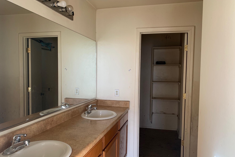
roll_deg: -1.0
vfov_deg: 46.4
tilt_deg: -3.5
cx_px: 120
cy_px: 84
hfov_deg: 65.5
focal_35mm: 28
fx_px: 183
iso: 100
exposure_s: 1/70
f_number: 1.8
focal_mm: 4.25
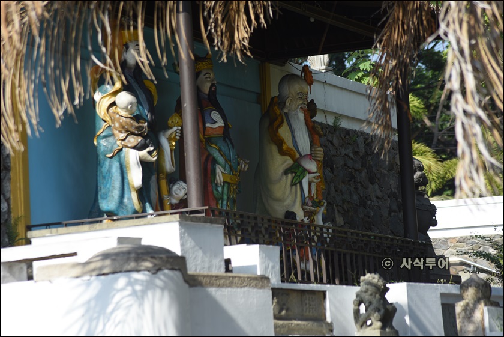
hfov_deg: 10.3
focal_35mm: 200
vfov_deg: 6.9
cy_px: 168
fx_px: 2801
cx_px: 252
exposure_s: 1/320
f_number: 9
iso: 200
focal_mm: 200
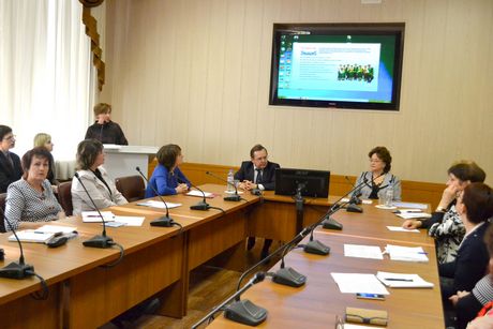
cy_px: 164
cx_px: 246
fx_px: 493
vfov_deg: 36.9
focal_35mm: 36
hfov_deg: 53.1
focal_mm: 24
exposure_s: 1/200
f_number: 4
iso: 3200
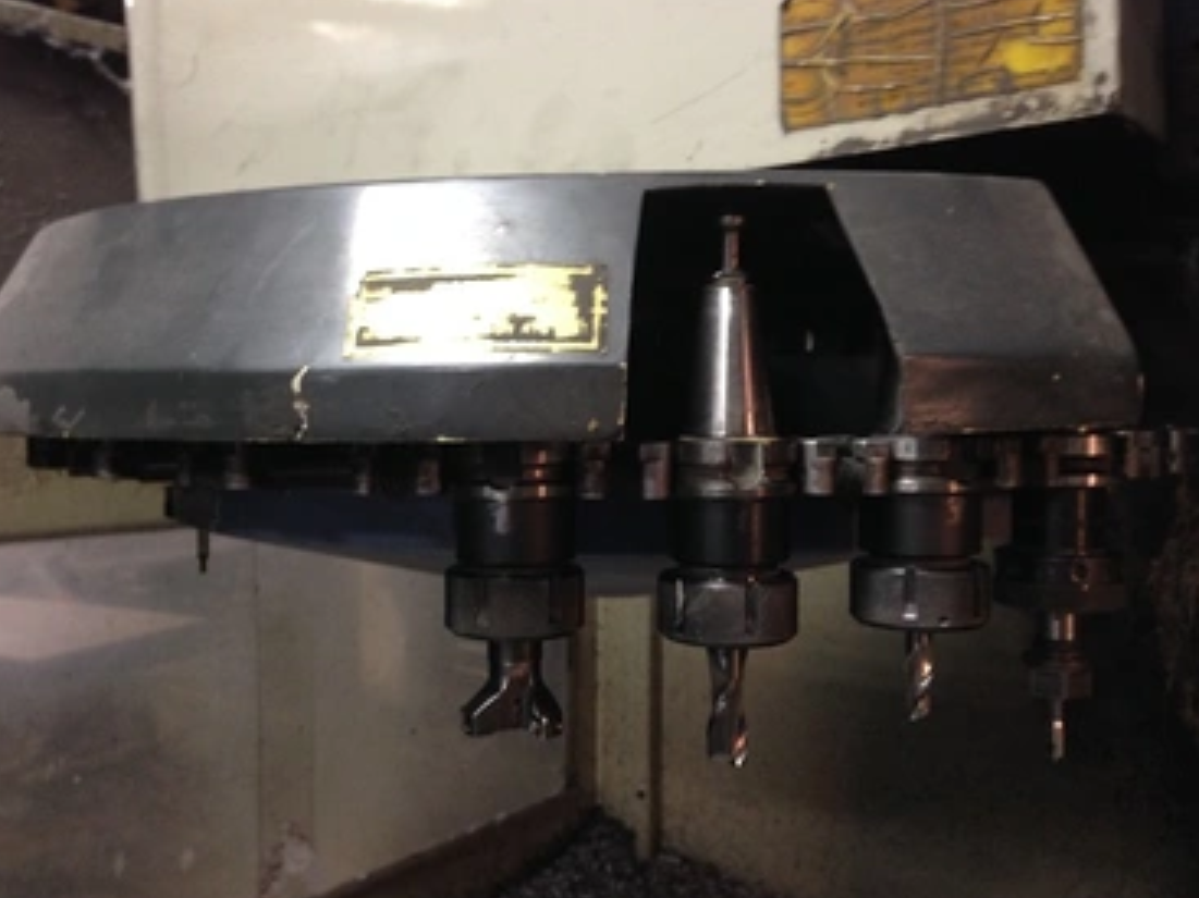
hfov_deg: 51.4
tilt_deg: -3.5
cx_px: 575
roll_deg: +0.3
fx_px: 1247
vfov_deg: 39.6
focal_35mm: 36
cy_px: 470
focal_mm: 4.12
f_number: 2.4
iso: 125
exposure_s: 1/20
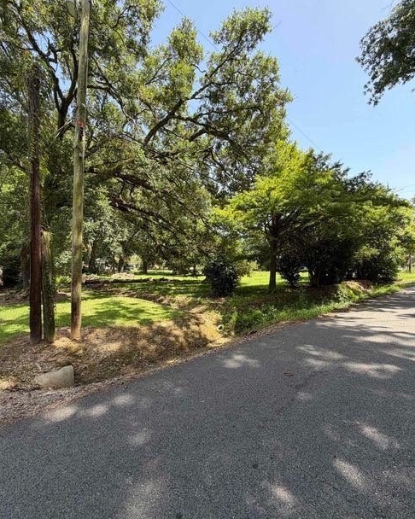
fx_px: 230
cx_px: 209
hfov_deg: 84.0
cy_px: 273
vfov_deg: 96.7
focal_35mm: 15
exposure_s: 1/207
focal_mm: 2.22
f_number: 2.2
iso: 40
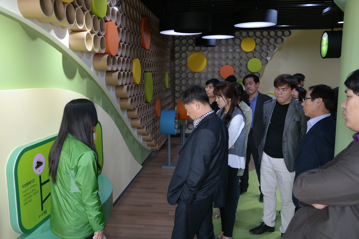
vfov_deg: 43.6
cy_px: 120
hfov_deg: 61.9
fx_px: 299
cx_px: 180
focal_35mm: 30
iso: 400
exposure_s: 1/40
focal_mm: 20
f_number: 3.5
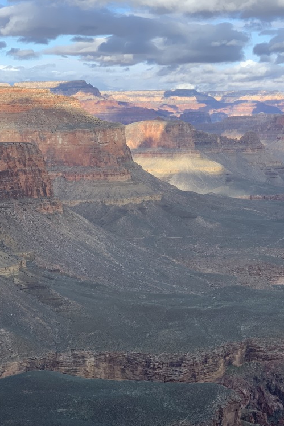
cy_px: 216
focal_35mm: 74
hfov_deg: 18.1
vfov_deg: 27.3
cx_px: 258
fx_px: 875
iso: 16
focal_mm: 6
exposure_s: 1/393
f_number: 2.4
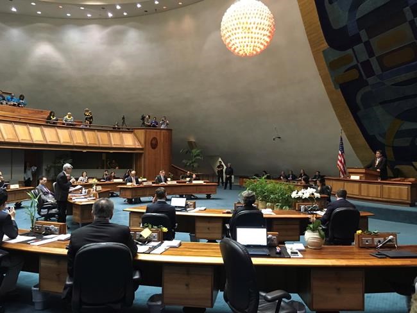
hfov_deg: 61.6
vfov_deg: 48.3
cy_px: 156
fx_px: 349
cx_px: 208
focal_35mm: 29
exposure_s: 1/24
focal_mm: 4.15
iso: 200
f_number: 2.2
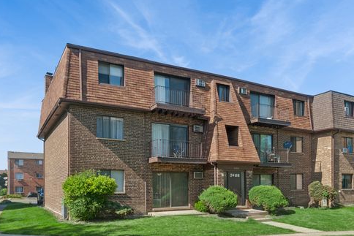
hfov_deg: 58.7
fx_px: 315
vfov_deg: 41.1
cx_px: 174
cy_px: 119
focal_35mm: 32
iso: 400
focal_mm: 31
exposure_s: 1/500
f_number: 8
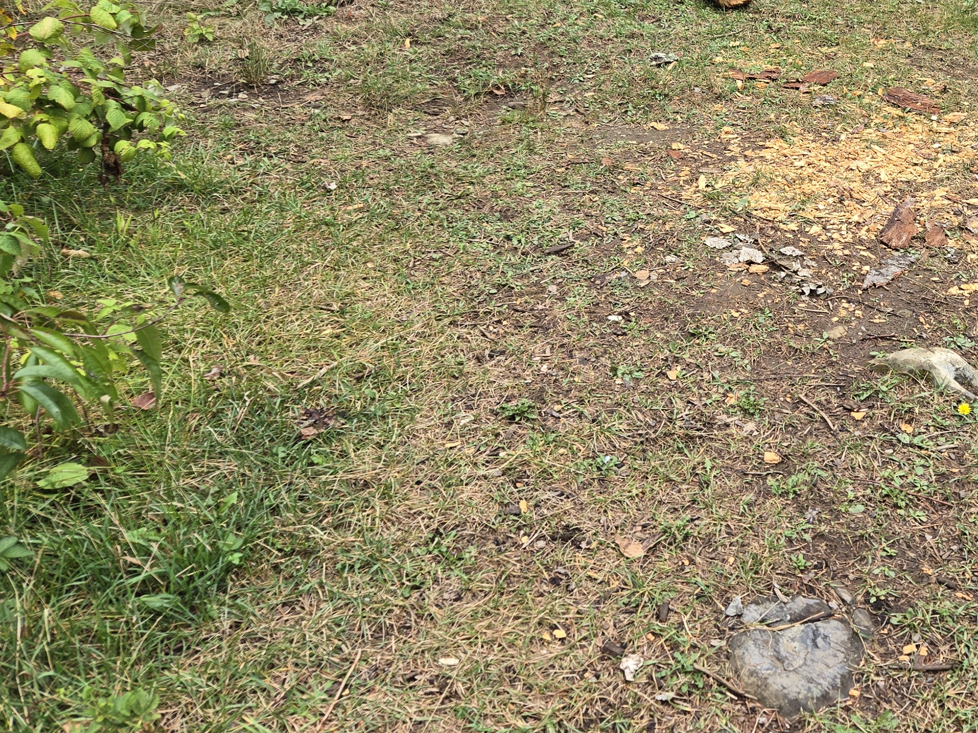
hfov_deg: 40.6
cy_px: 148
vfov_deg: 32.0
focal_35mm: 44
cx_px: 825
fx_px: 1243
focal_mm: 5.4
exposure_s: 1/180
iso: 25
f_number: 1.8
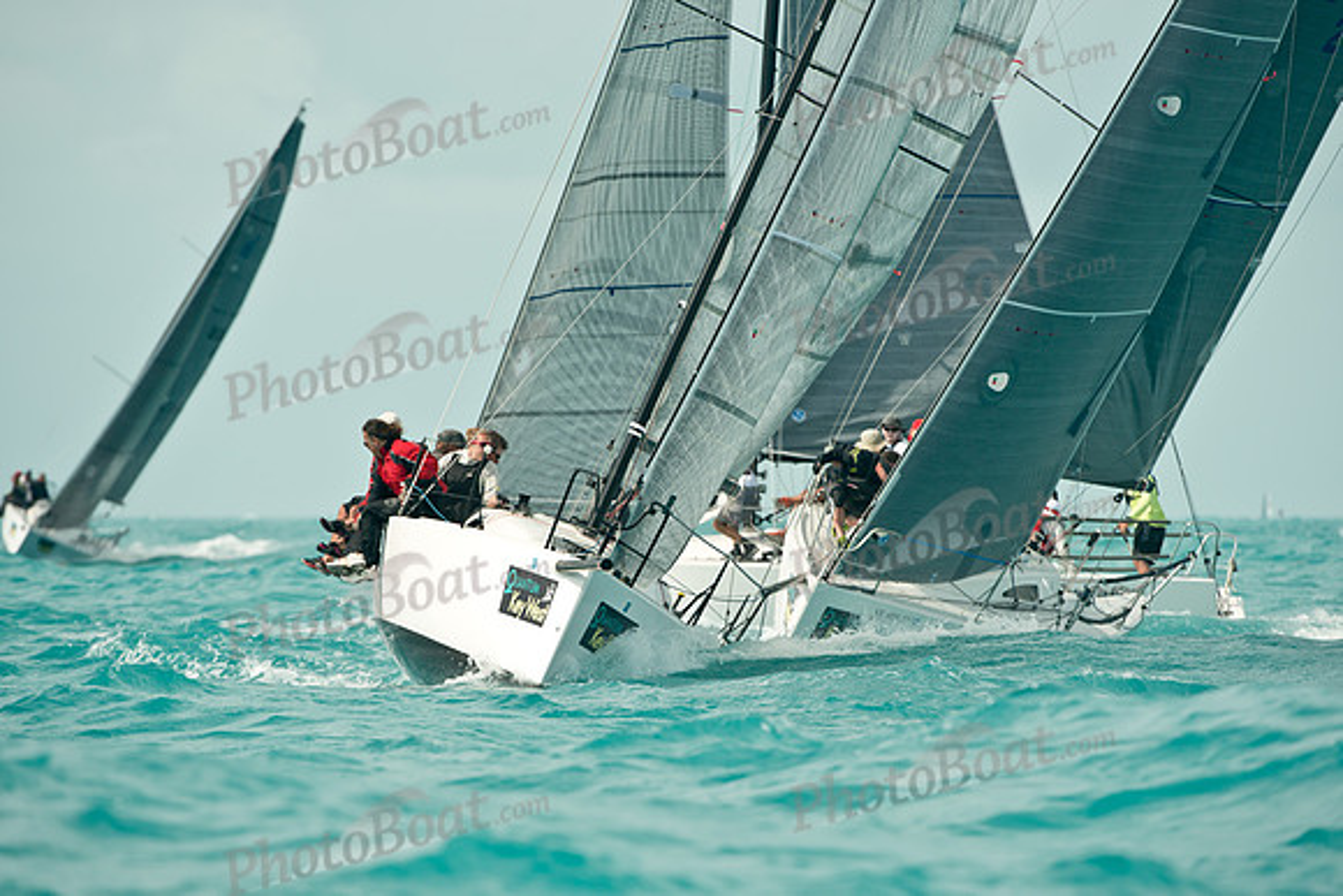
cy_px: 448
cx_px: 672
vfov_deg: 3.4
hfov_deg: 5.1
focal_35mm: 404
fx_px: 15091
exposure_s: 1/1600
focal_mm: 380
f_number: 8
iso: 400
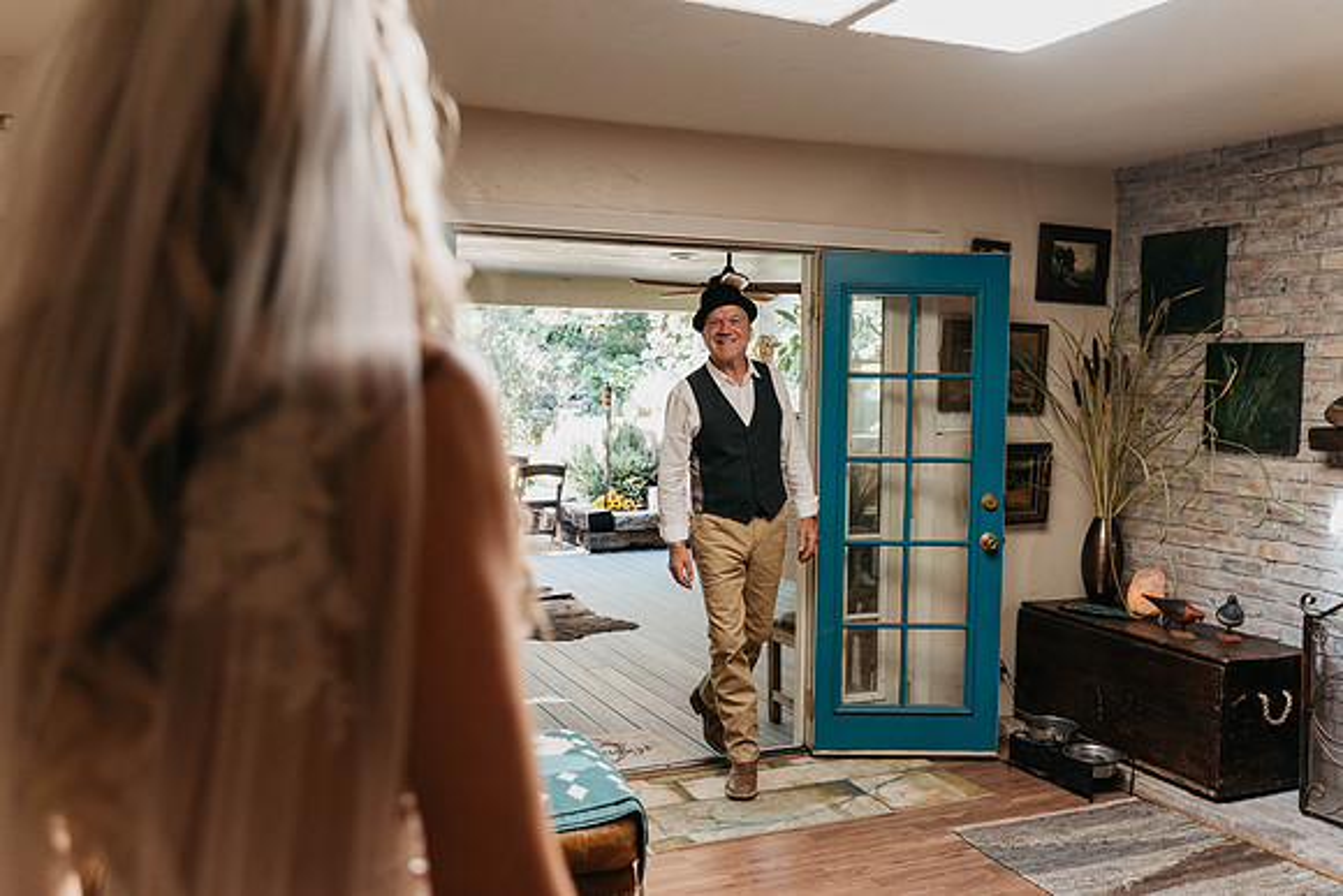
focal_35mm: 32
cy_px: 448
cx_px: 672
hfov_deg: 58.7
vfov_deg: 41.1
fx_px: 1194
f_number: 2.8
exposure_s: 1/400
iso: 1000
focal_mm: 32
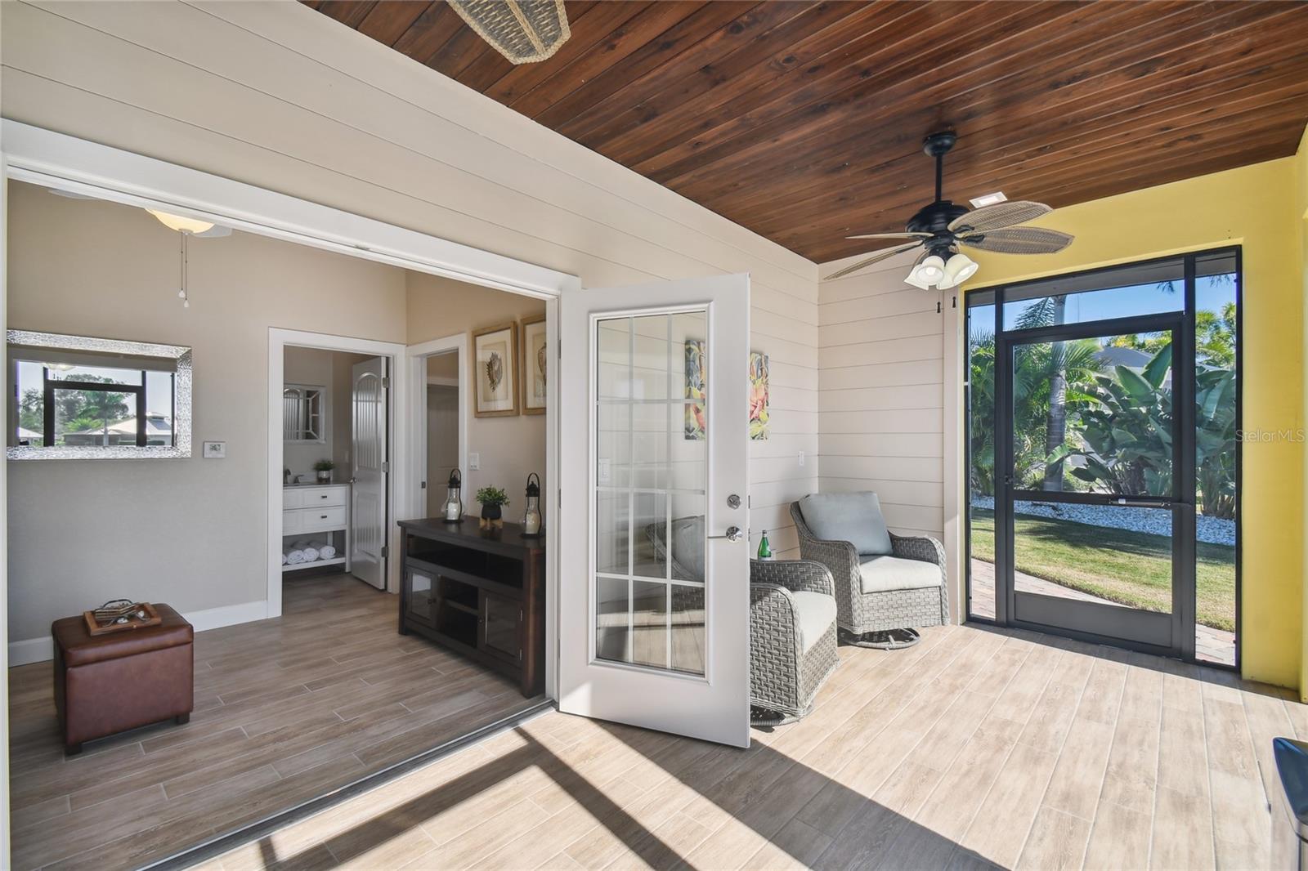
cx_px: 654
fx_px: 545
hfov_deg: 100.4
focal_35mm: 15
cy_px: 436
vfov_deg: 77.3
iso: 100
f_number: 7.1
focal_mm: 10
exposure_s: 1/100
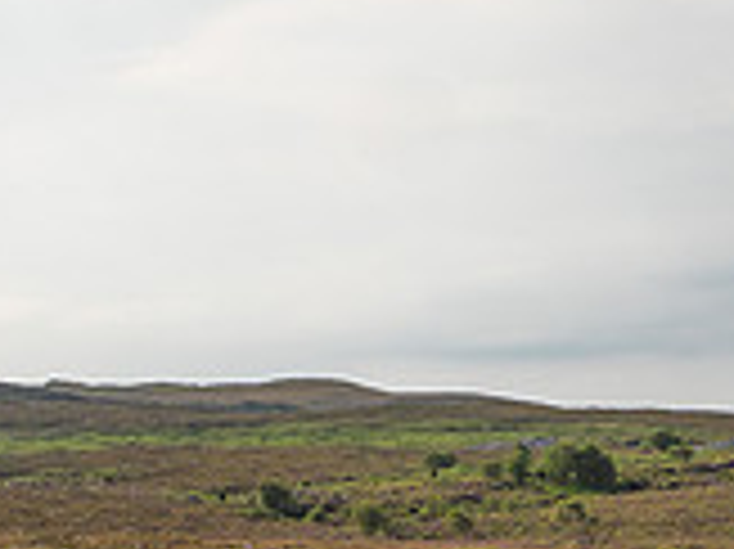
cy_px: 803
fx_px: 2797
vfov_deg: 10.8
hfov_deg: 13.7
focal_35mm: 132
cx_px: 1207
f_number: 7.1
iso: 200
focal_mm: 18
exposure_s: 1/160
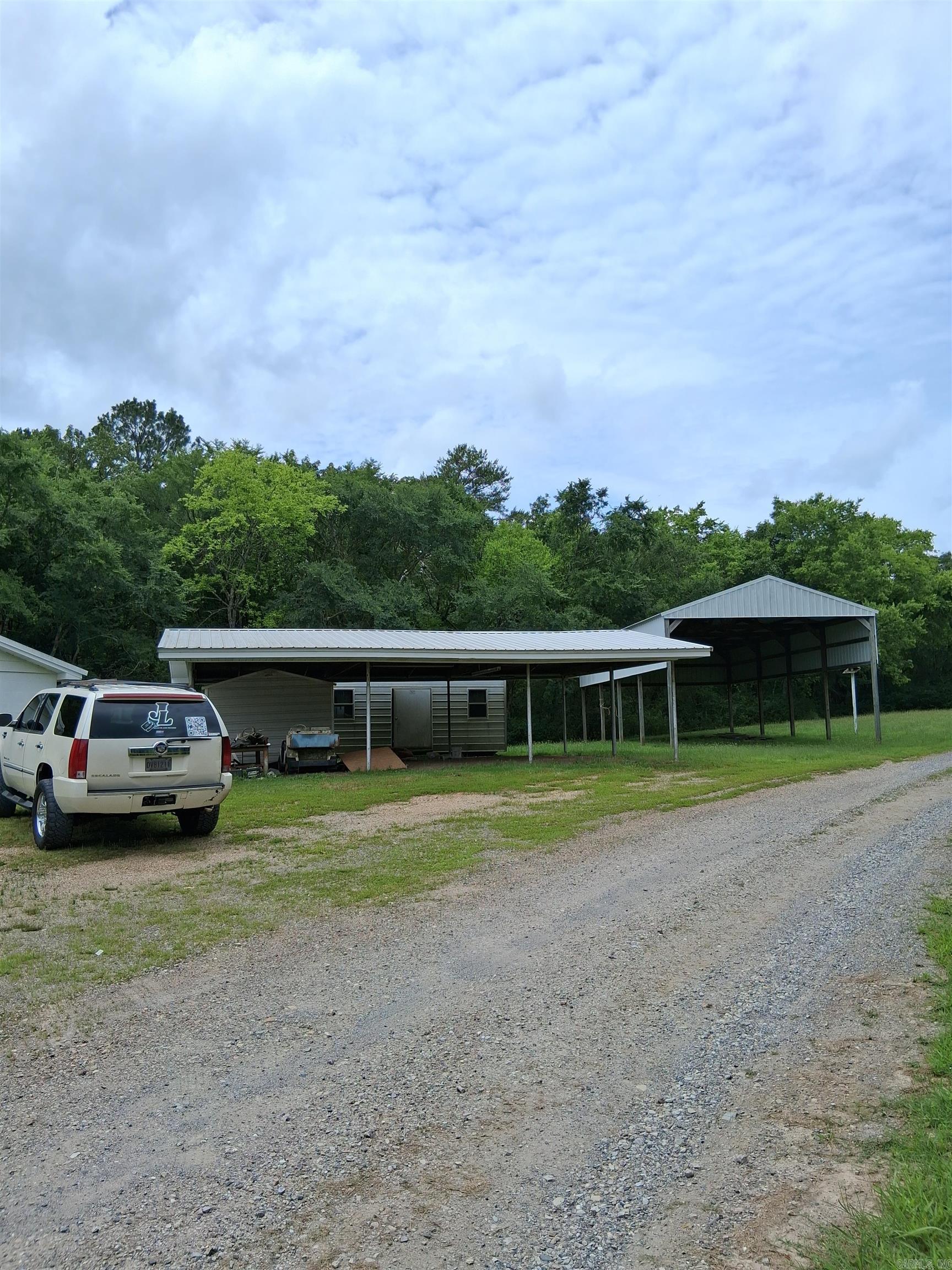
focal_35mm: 26
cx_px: 476
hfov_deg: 53.1
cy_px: 635
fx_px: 953
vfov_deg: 67.3
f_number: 1.8
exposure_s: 1/1157
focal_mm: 3.98
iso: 25
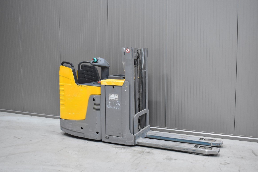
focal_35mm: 37
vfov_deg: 35.9
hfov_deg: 51.9
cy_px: 86
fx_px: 265
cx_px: 126
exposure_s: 1/50
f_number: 4.5
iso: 1600
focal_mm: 24
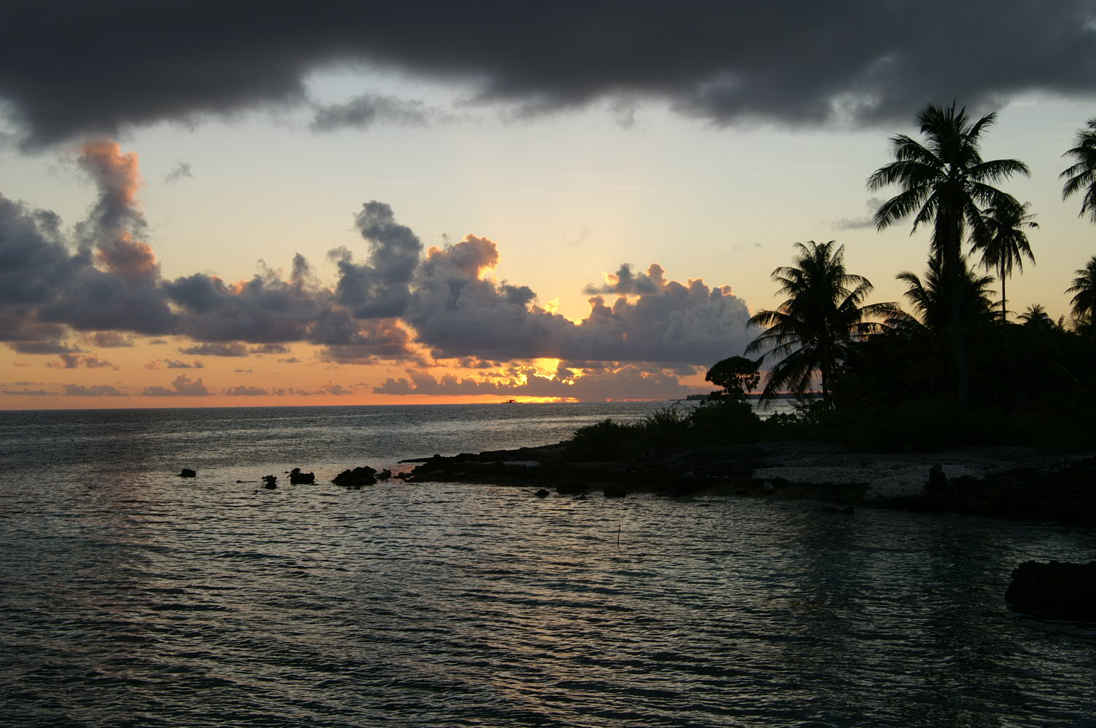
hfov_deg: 37.9
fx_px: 1597
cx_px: 548
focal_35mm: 52
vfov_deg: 25.7
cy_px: 364
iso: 100
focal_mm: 35
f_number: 11
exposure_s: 1/60
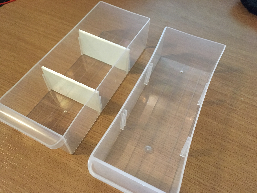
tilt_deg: -54.9
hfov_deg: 61.7
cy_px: 96
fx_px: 215
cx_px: 128
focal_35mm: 29
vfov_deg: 48.2
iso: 200
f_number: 2.2
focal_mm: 4.15
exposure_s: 1/25
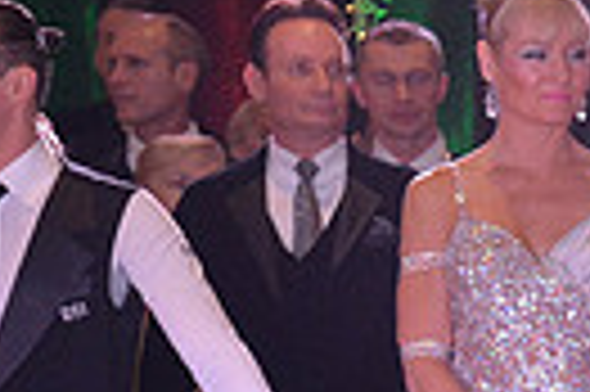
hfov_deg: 7.6
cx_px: 1270
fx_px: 4207
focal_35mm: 257
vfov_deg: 5.3
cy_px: 547
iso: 2500
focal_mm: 58
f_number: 5.6
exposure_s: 1/250
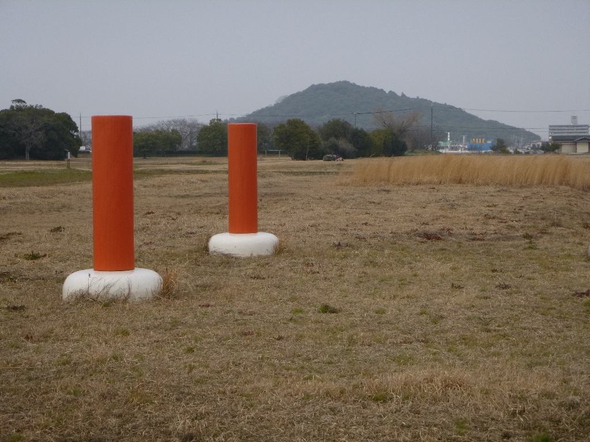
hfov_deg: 25.0
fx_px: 1329
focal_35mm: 78
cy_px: 221
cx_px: 295
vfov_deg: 18.9
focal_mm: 14
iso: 100
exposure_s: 1/320
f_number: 5.6
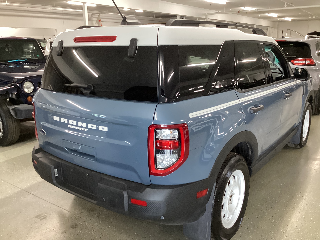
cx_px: 160
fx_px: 287
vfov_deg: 45.4
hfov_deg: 58.4
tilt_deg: -16.3
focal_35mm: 31
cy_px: 120
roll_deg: -0.3
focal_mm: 3.3
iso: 250
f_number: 2.4
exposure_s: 1/50
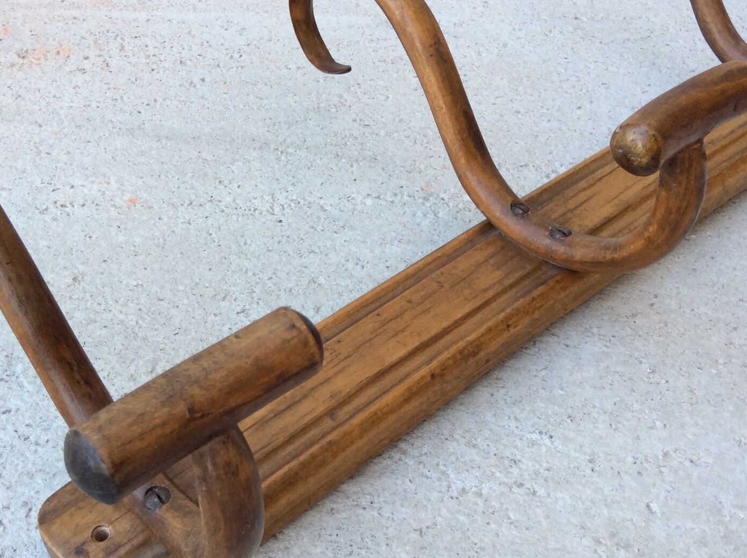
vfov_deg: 31.4
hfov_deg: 41.3
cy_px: 259
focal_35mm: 46
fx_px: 991
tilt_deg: -39.1
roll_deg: +0.4
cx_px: 352
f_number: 2.4
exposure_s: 1/100
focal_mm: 3.3
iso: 50
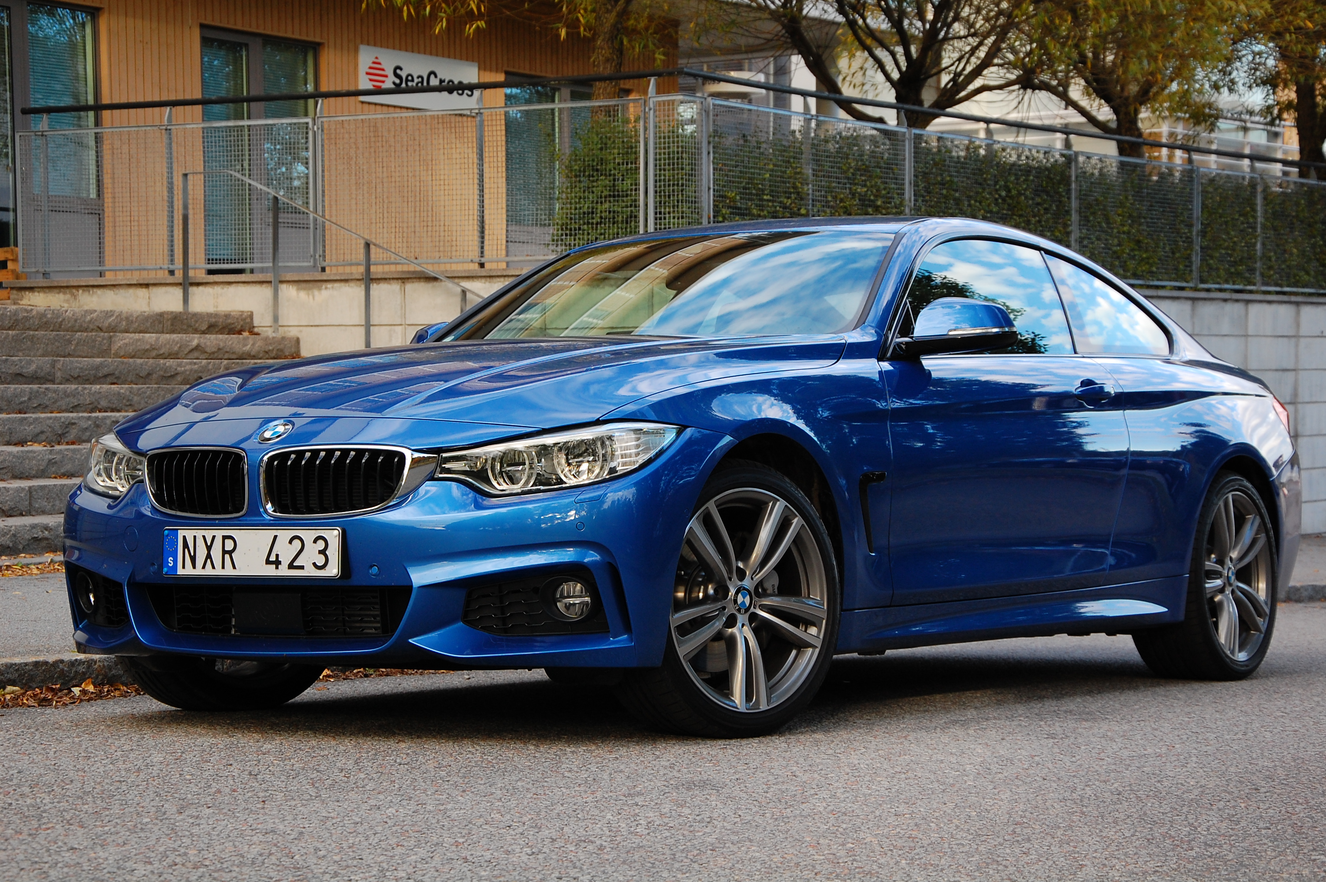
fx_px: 2870
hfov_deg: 26.0
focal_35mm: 78
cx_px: 663
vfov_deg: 17.5
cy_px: 441
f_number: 8
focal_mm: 52
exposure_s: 1/160
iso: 400
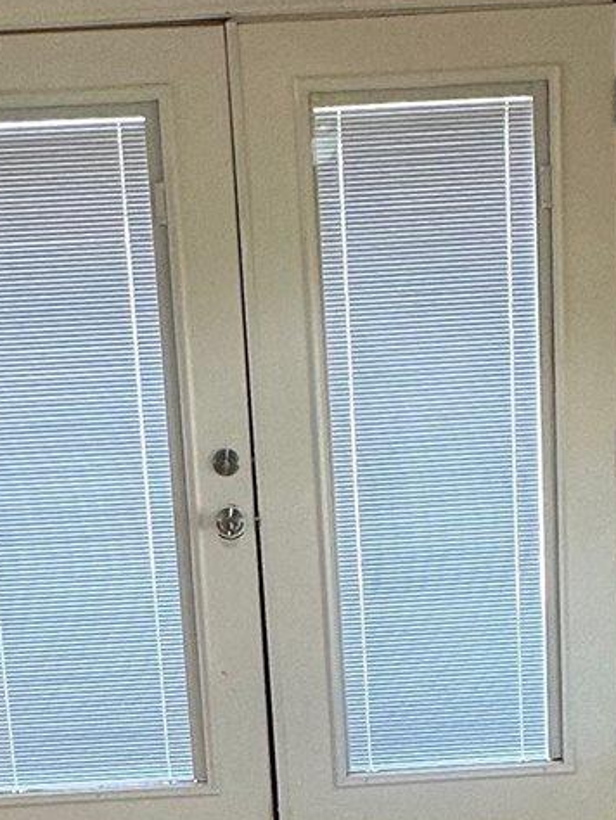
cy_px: 671
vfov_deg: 27.9
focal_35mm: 68
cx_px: 334
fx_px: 1612
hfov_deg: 21.6
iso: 125
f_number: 2.2
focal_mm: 2.22
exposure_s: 1/120
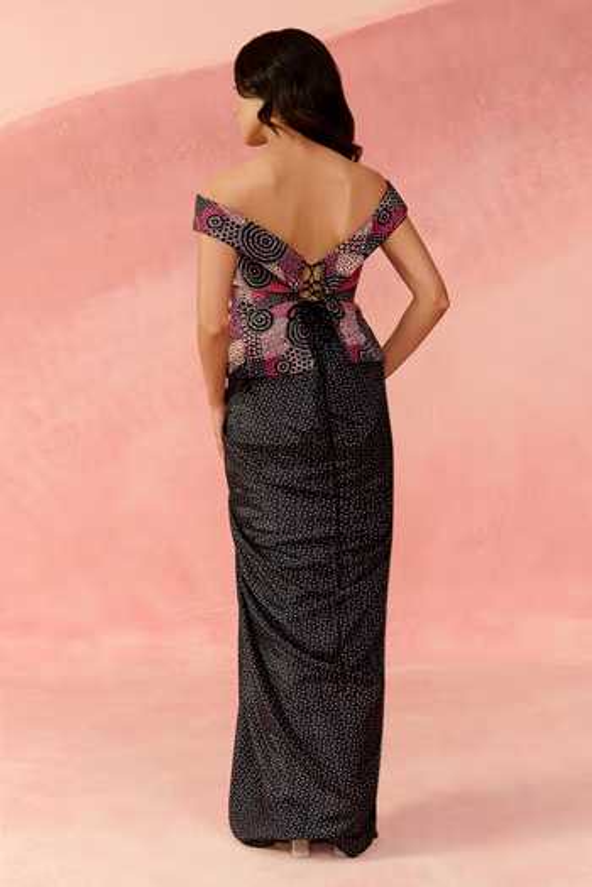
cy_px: 444
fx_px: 1135
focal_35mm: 46
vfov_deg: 42.7
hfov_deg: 29.2
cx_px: 296
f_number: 4
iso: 250
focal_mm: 46
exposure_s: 1/160
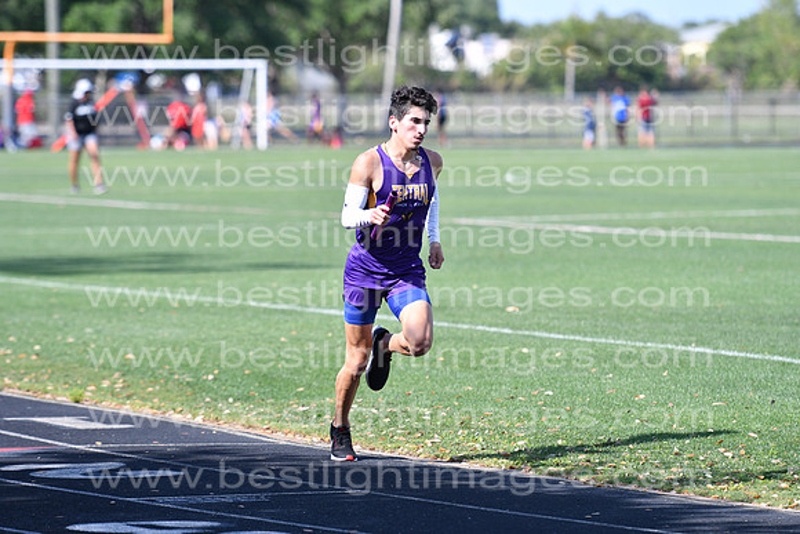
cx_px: 400
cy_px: 267
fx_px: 5334
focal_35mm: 240
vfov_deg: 5.7
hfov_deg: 8.6
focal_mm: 160
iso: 200
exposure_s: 1/1600
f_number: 4
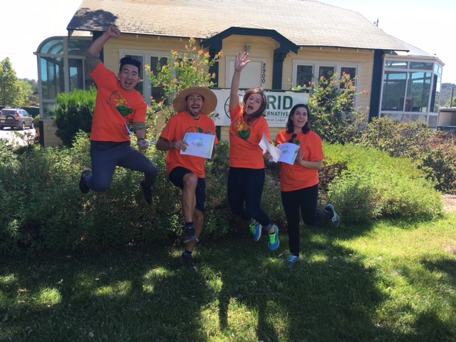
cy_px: 171
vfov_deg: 48.2
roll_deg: -1.4
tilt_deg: -7.7
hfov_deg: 61.7
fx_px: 382
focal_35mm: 29
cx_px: 228
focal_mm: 4.15
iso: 25
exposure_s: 1/329
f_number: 2.2
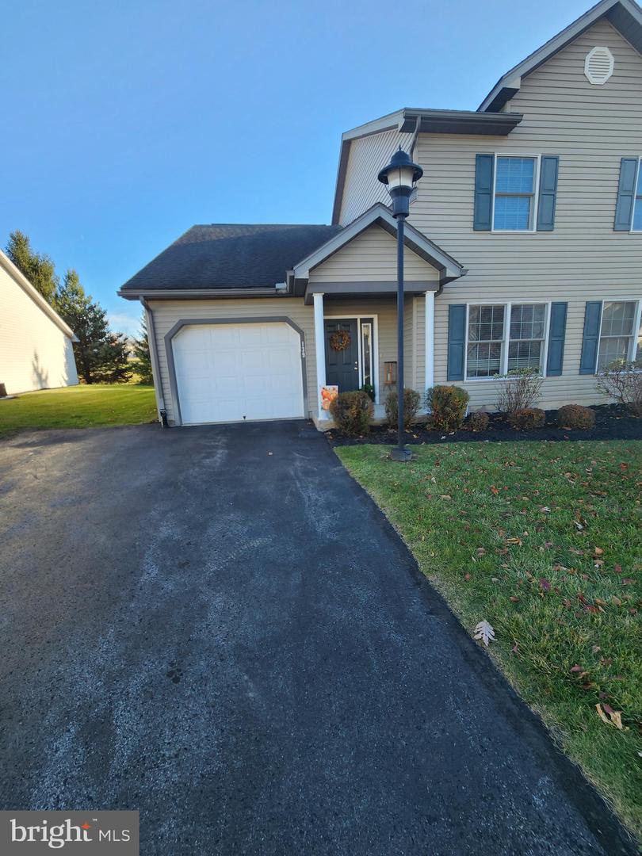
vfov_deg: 106.2
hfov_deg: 89.9
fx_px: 321
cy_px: 428
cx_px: 321
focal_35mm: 13
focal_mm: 2.2
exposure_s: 1/363
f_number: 2.2
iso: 50
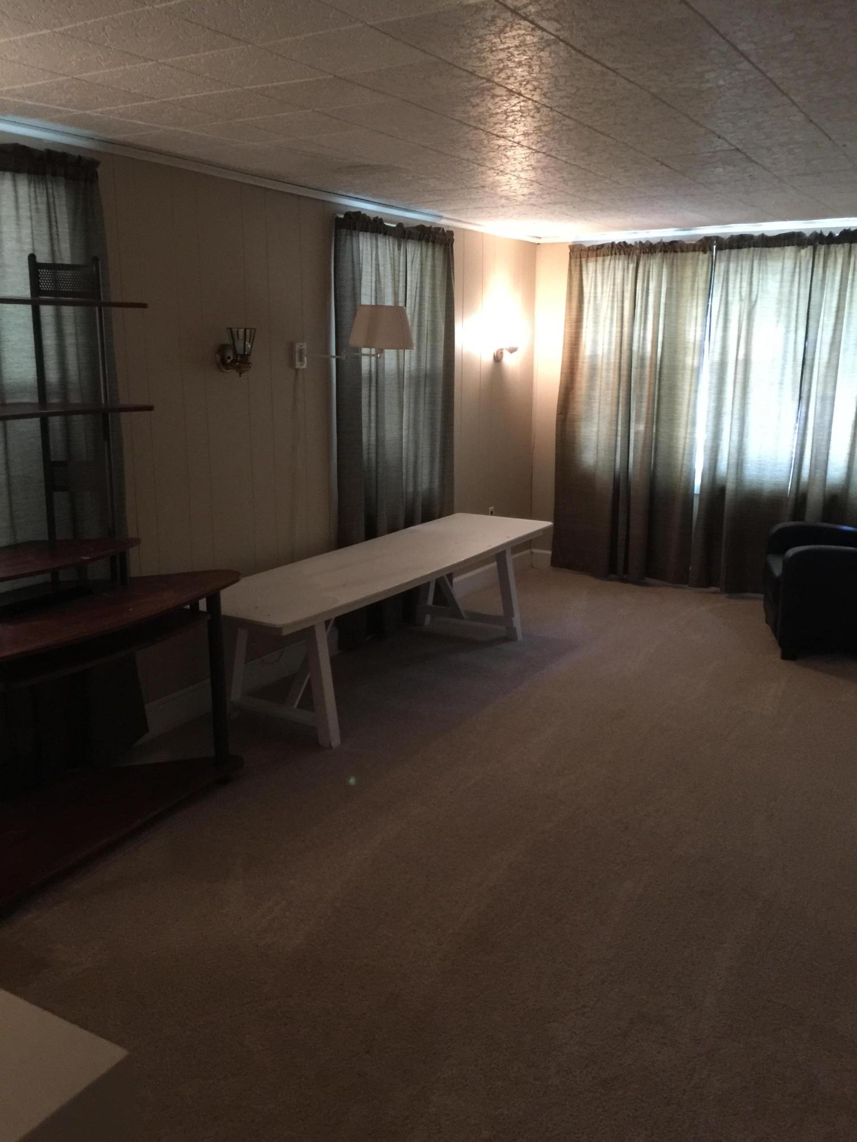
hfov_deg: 48.2
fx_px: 957
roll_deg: -0.2
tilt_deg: -13.3
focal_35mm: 29
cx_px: 428
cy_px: 571
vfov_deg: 61.7
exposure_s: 1/10
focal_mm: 4.15
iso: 125
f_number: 2.2
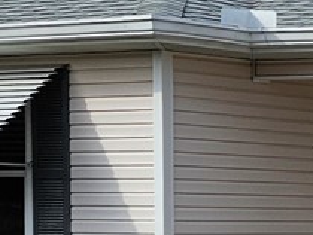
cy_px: 287
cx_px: 942
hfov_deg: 9.1
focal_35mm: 175
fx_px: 1584
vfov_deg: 8.4
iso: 25
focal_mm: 5.4
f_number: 1.8
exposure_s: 1/2192
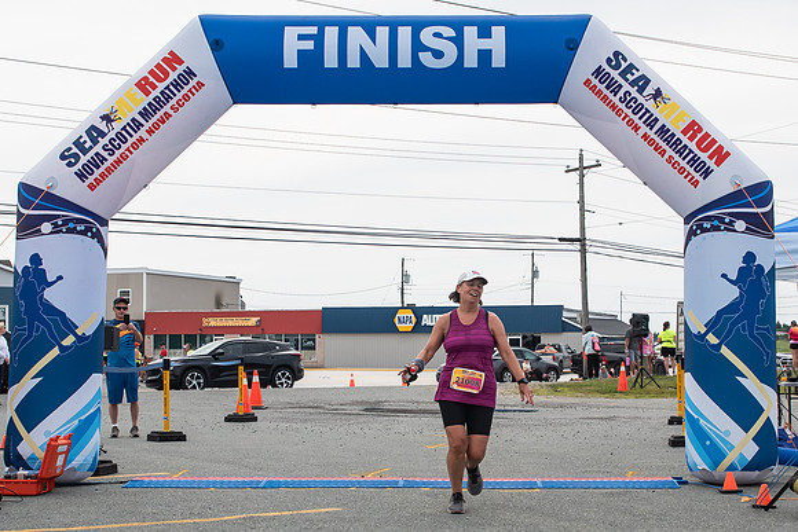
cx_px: 453
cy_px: 304
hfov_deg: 32.1
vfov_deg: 21.7
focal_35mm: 62
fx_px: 1385
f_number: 4
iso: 800
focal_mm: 31
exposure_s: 1/4000
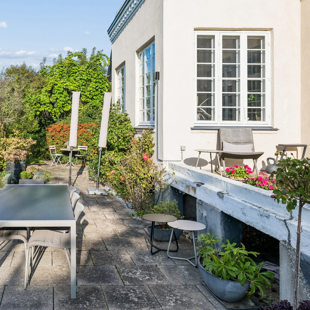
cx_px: 51
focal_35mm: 33
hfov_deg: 46.4
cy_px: 132
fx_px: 334
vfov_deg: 49.6
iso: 160
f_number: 9
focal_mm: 21
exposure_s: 1/200
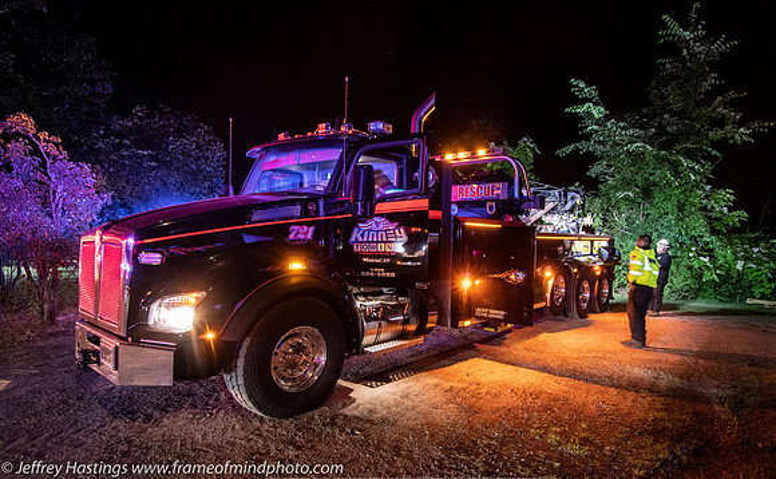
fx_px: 424
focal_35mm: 20
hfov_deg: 84.9
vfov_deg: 58.9
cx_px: 409
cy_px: 258
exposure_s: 1/13
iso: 1600
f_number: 4
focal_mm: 12
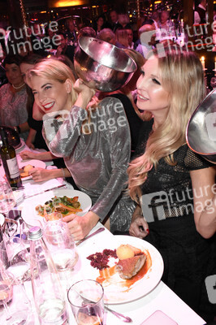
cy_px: 162
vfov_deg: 62.0
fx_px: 270
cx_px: 108
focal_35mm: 30
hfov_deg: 43.5
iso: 5000
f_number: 6.3
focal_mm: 20
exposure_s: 1/60
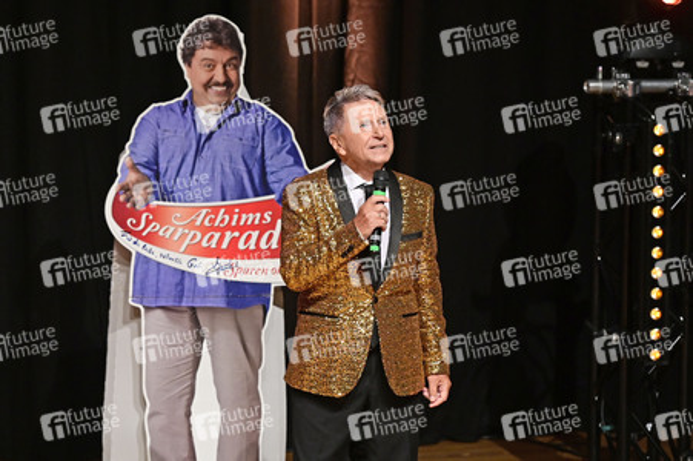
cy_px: 230
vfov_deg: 7.6
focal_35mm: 180
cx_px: 346
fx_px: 3462
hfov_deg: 11.4
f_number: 4
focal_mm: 180
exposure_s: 1/250
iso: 3200
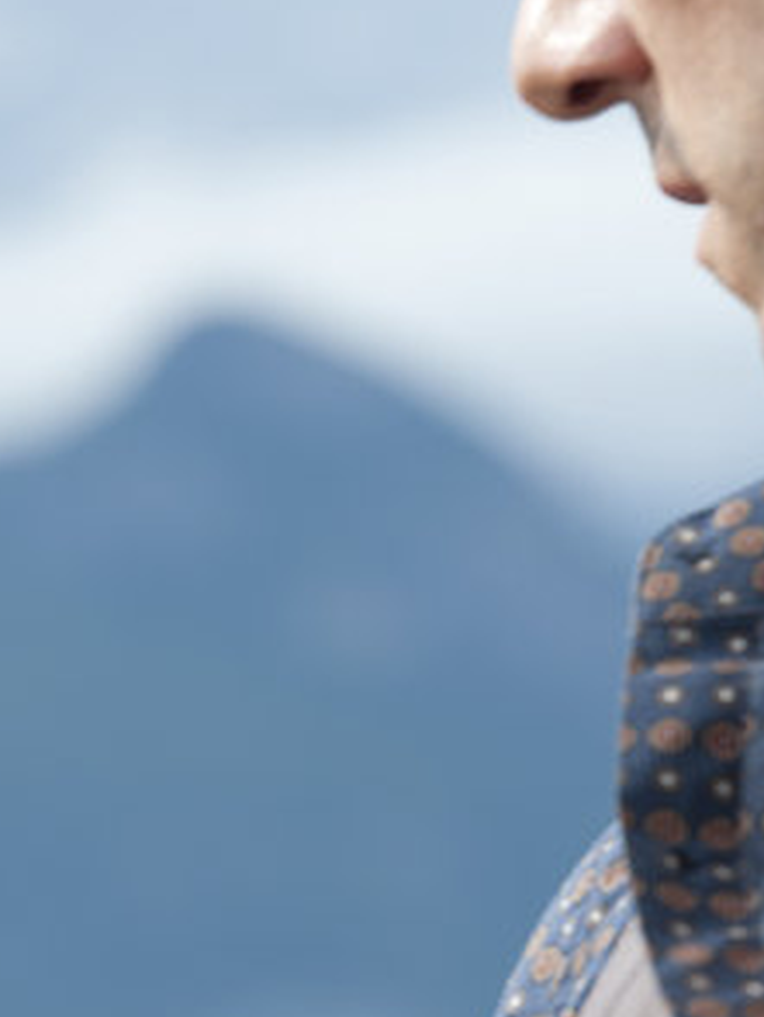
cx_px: -456
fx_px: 15339
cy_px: 911
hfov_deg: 2.8
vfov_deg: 3.8
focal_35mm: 522
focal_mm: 160
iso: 200
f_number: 8
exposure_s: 1/250
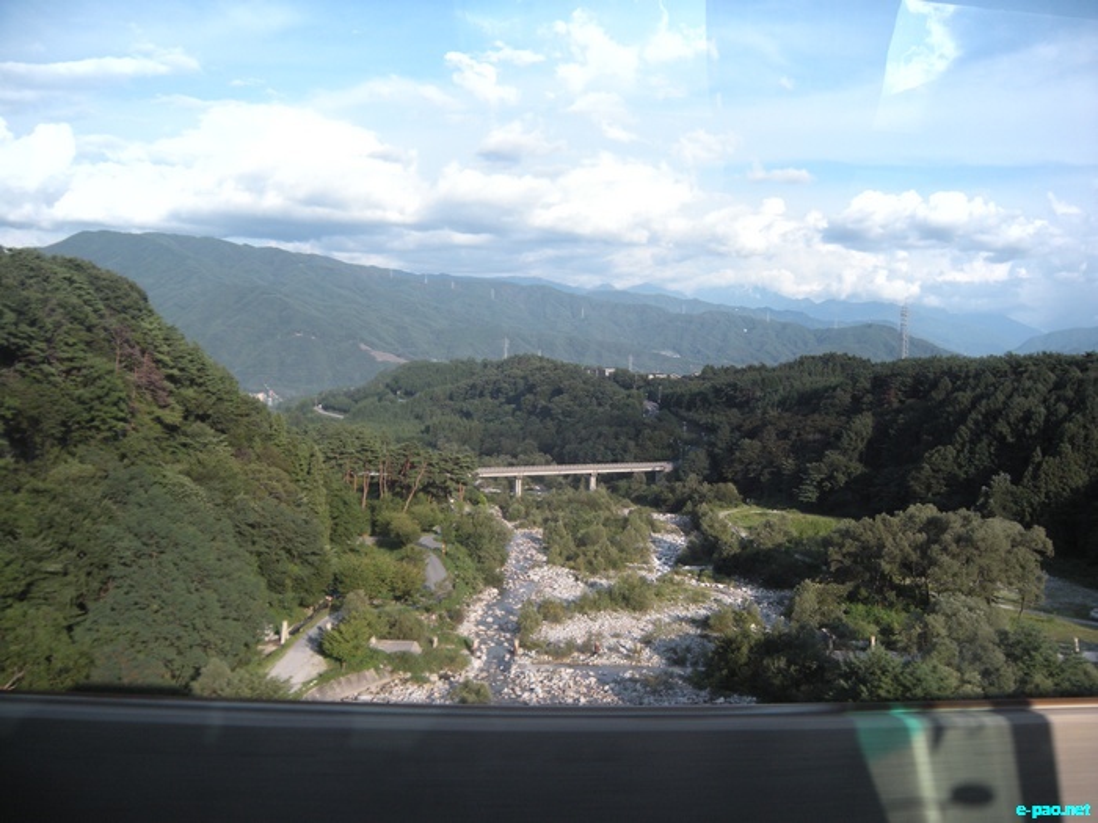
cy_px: 412
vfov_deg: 40.7
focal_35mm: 35
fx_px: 1110
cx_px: 549
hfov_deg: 52.6
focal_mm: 5.9
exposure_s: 1/82.1
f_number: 3.8
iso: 64
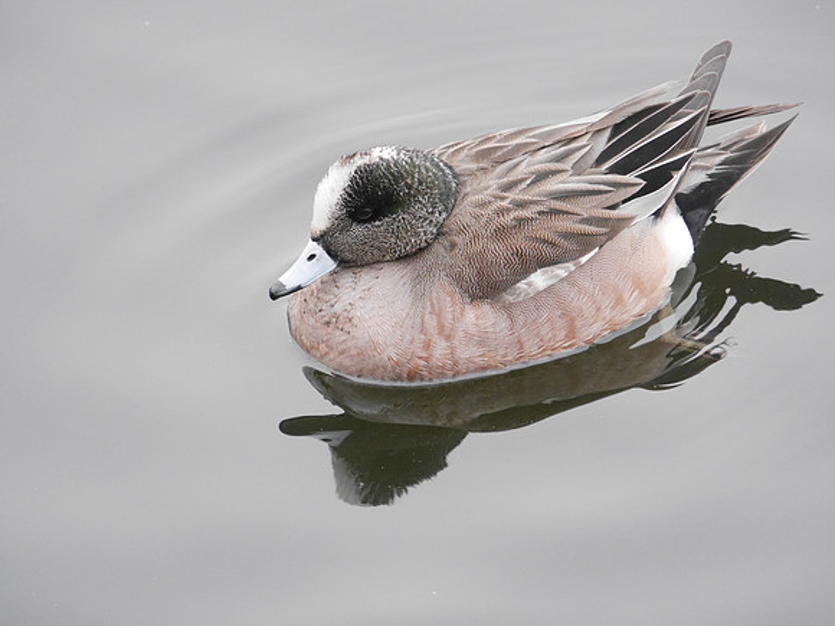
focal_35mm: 600
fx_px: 14473
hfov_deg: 3.3
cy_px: 313
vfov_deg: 2.5
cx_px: 418
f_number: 8
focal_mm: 300
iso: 3200
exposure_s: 1/500
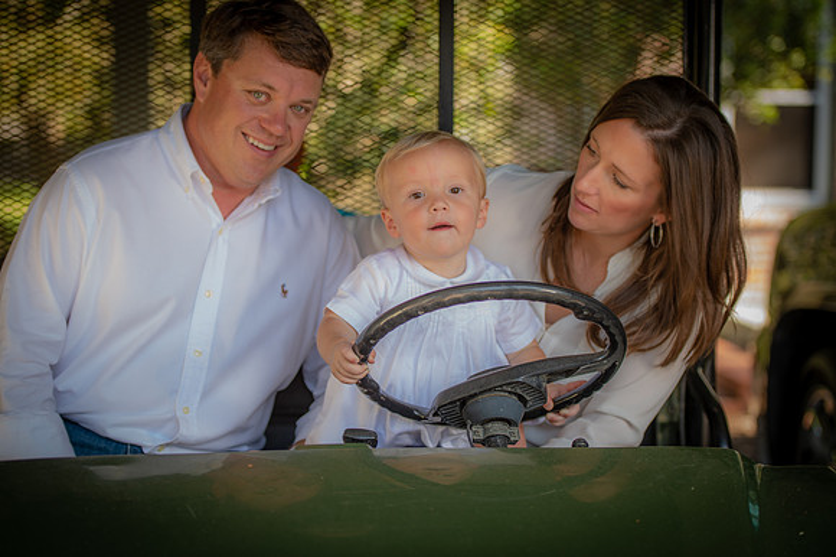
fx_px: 1741
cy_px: 278
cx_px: 418
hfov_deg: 27.0
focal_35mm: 75
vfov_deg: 18.2
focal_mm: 75
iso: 50
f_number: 2.8
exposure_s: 1/80
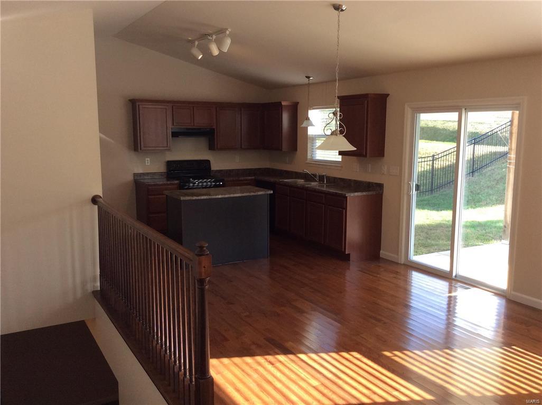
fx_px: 500
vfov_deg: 44.0
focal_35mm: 32
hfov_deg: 56.9
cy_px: 202
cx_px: 271
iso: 64
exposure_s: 1/120
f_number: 2.4
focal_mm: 3.3
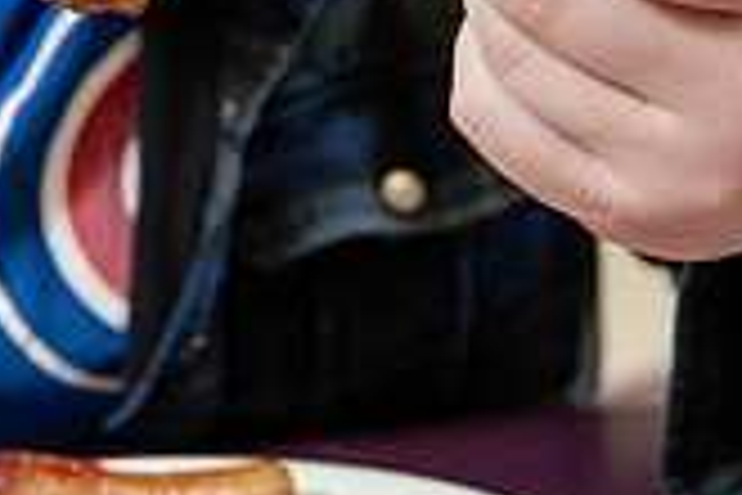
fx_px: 2246
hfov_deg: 18.5
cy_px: 52
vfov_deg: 12.5
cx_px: 117
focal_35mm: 109
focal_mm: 31
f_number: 3.2
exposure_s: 1/160
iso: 800
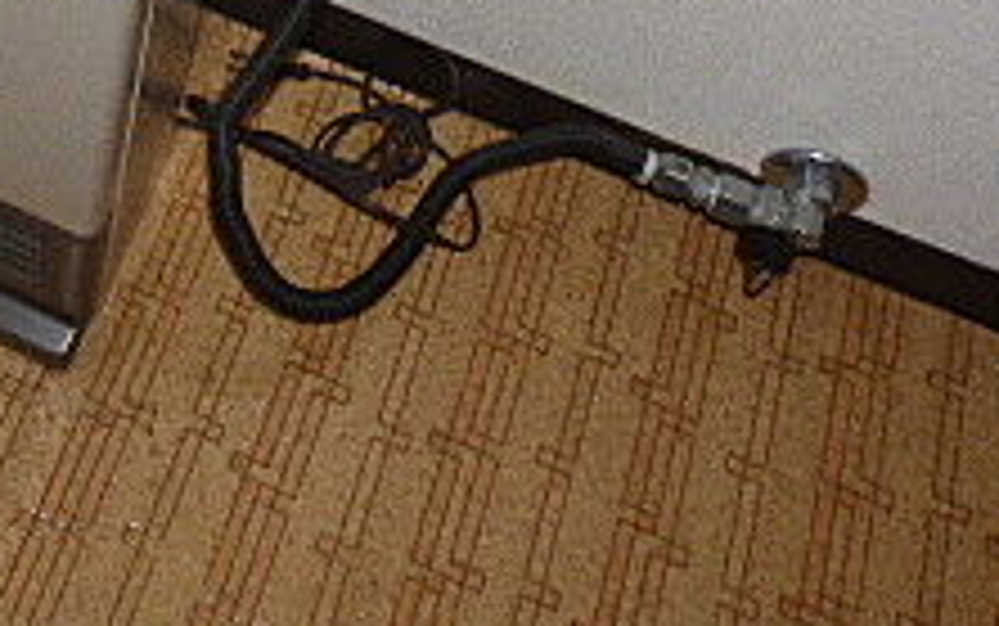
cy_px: -320
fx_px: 1662
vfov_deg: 18.7
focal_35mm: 61
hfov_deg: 30.1
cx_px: -90
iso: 200
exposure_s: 1/60
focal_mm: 3.58
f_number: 2.8
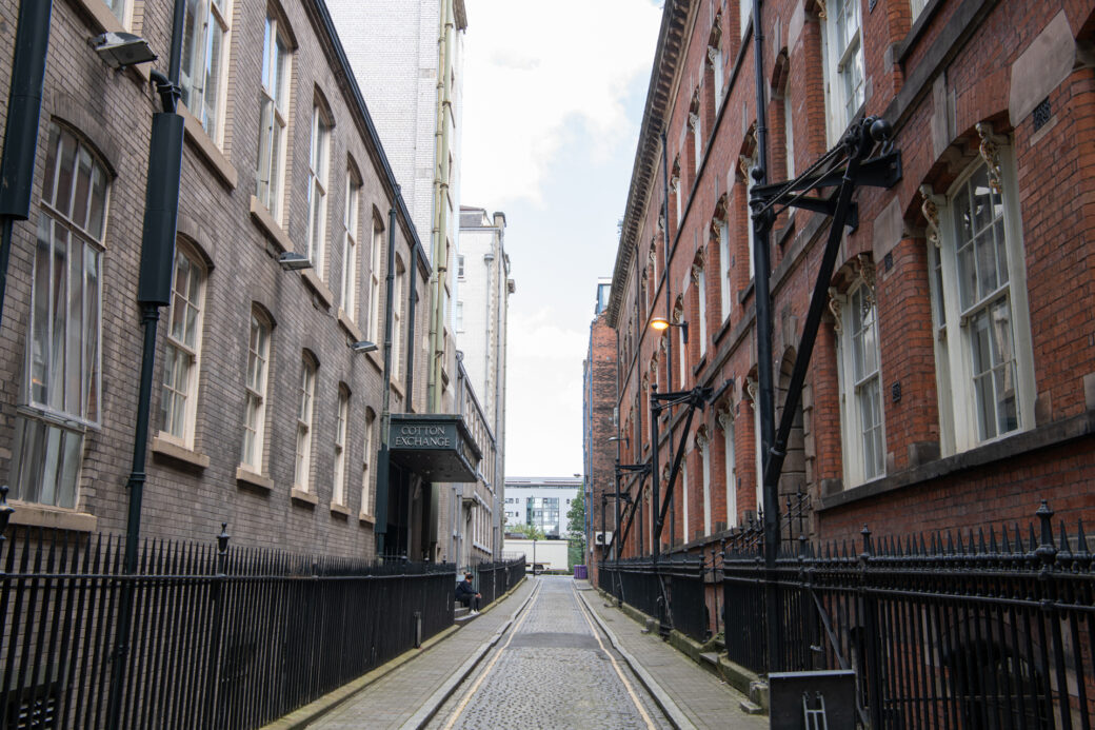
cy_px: 365
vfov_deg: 37.8
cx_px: 548
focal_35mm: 35
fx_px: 1064
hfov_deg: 54.4
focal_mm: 35
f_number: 8
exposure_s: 1/50
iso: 200
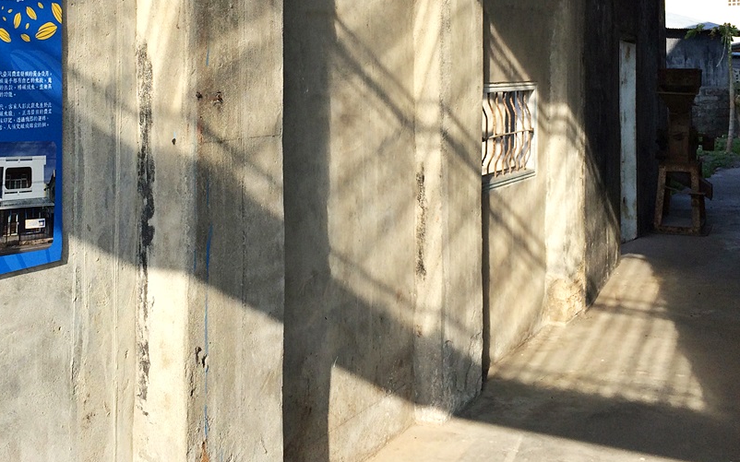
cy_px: 60
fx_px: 928
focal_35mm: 46
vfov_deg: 27.1
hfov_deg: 43.4
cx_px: 334
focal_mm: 4.15
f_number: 2.2
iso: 32
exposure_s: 1/1244
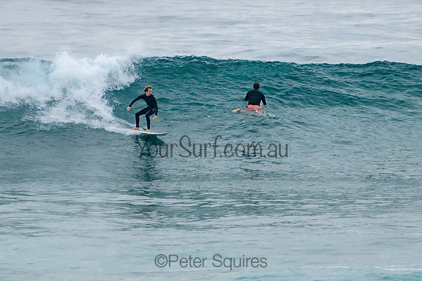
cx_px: 228
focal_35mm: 549
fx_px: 6442
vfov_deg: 2.5
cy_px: 114
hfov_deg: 3.8
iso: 500
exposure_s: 1/1250
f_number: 5.6
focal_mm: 400
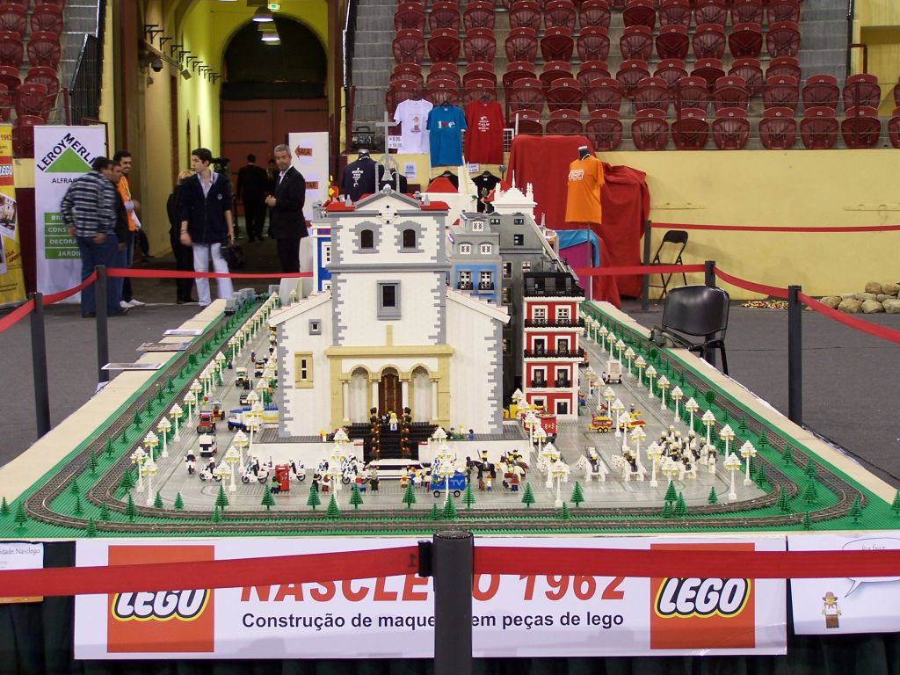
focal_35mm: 64
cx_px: 450
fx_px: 1664
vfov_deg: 22.9
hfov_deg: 30.3
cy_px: 338
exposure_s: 1/8
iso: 80
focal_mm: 10.7
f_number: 3.2
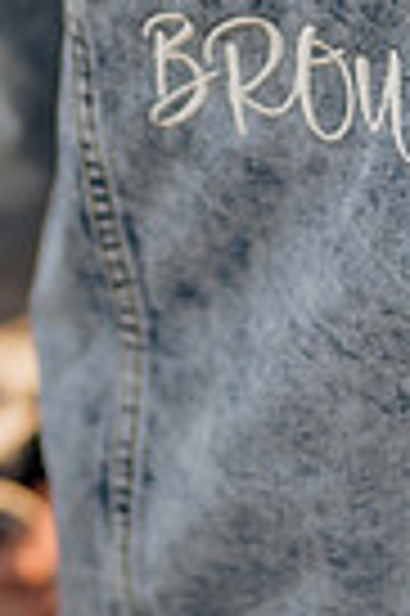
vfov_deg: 7.4
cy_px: 76
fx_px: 4778
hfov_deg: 4.9
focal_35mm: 279
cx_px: 327
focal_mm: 85
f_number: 1.4
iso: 50
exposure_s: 1/500
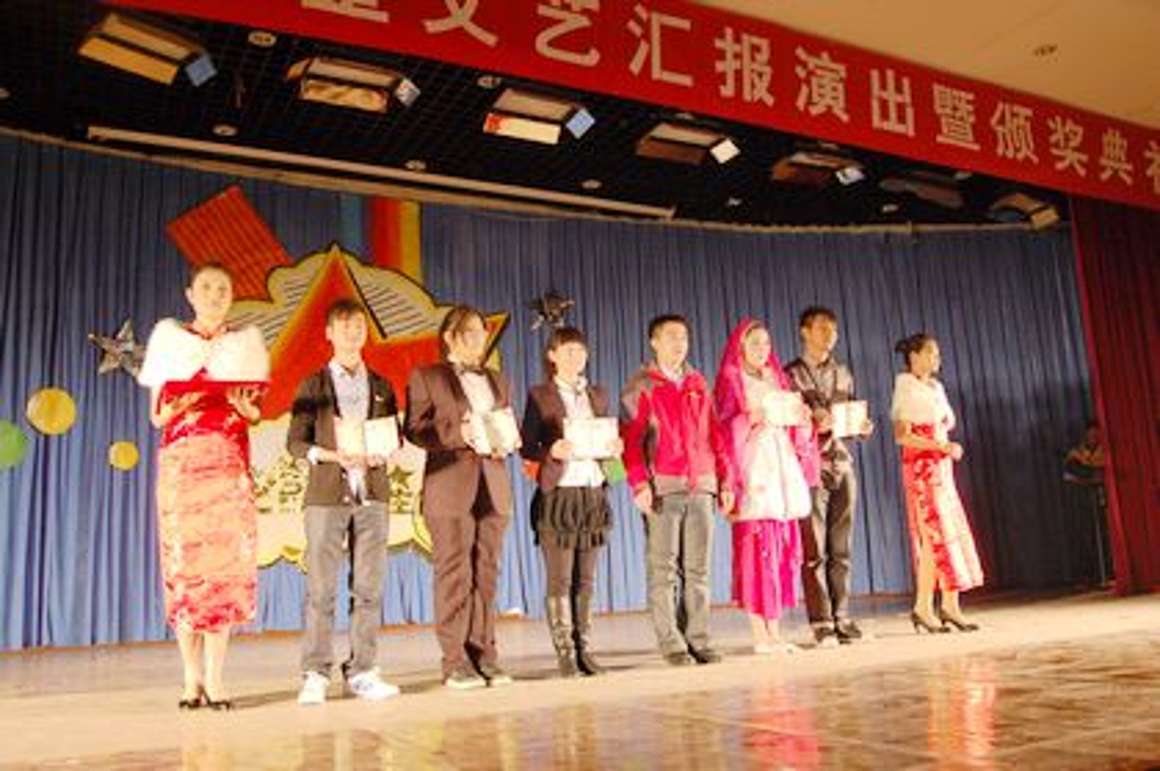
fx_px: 966
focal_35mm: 30
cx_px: 580
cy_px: 386
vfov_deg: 43.5
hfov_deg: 62.0
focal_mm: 20
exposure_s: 1/60
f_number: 5.6
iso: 800
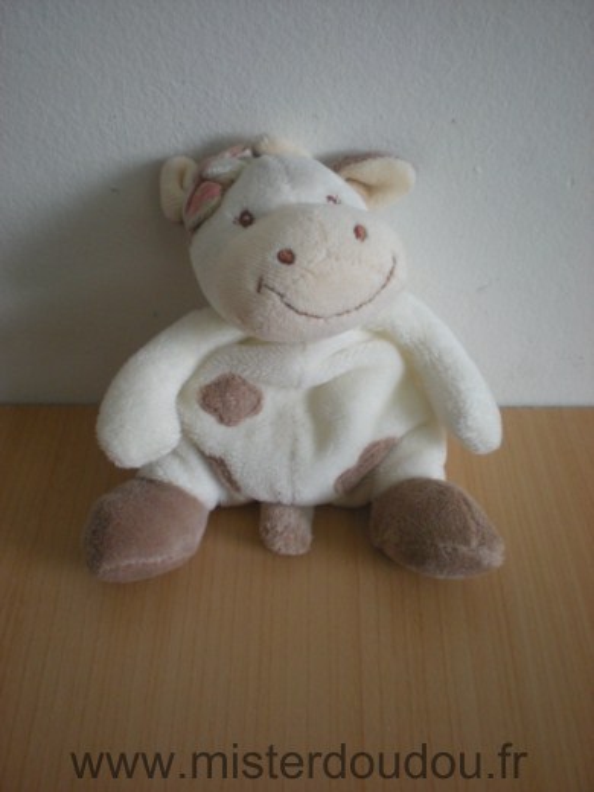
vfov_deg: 49.0
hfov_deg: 37.7
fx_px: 869
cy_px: 396
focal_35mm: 38
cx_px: 297
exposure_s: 1/49.7
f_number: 3.1
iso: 200
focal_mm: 6.3
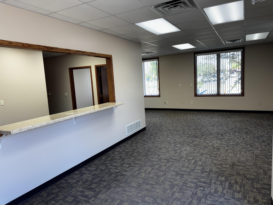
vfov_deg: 56.8
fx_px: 189
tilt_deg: -7.5
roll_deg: +3.2
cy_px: 102
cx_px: 136
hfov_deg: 71.6
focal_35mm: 24
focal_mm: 6.76
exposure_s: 1/159
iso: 100
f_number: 1.78
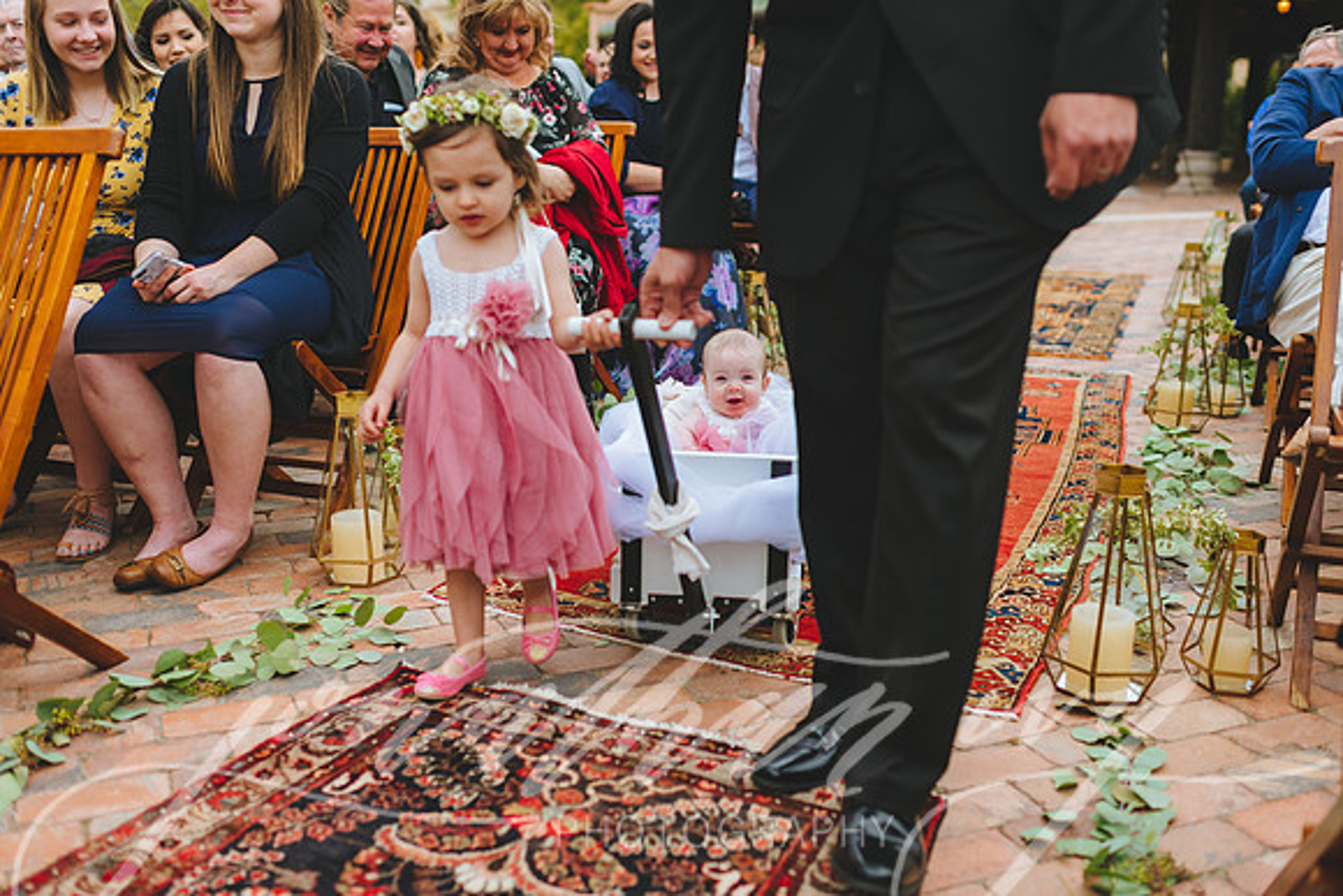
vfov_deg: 37.9
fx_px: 1306
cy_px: 448
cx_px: 672
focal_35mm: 35
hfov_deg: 54.4
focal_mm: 35
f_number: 2.2
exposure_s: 1/800
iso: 100
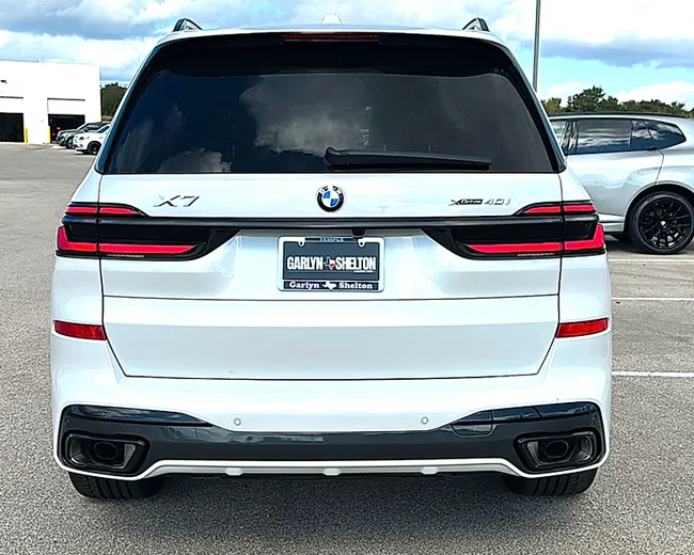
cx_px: 348
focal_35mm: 41
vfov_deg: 36.5
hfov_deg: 44.8
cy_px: 279
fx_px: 842
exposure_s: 1/5587
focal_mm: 6.86
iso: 80
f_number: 1.78
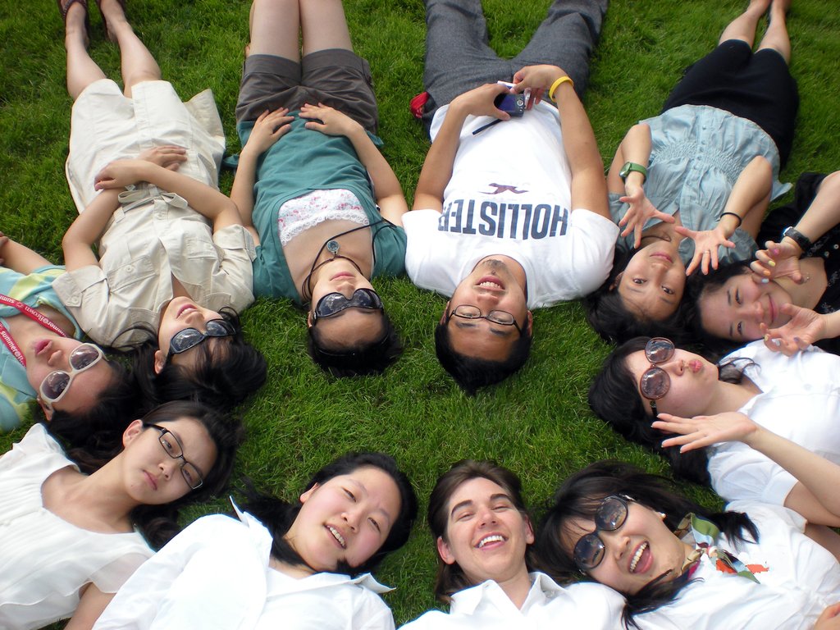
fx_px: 922
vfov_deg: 37.7
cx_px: 420
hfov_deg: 49.0
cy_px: 315
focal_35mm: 38
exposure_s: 1/237
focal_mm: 6.3
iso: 89
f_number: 4.6
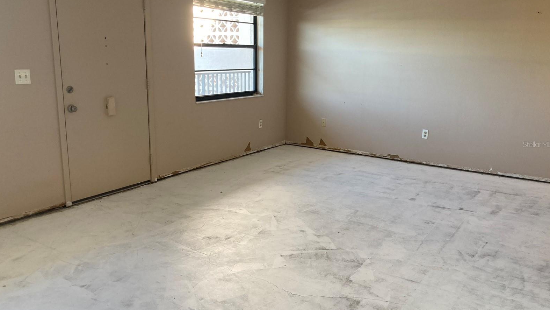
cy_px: 144
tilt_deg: -11.1
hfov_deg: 62.6
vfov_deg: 37.8
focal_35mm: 31
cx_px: 276
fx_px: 452
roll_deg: -1.0
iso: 50
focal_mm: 3.99
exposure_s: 1/60
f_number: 1.8
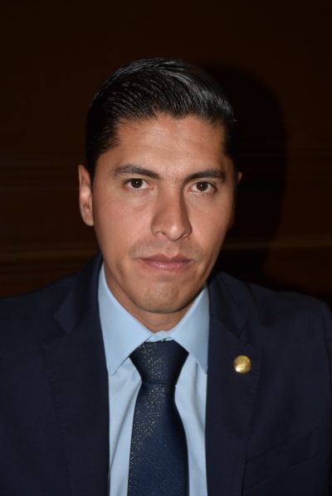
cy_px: 248
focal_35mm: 75
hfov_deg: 18.2
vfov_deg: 27.0
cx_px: 166
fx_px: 1036
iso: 500
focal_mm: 50
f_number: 4.8
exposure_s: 1/125
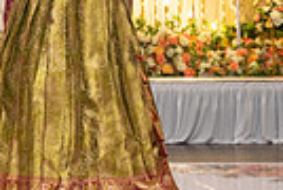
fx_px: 1111
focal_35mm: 141
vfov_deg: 9.7
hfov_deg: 14.1
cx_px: -46
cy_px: 7
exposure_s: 1/160
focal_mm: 32.5
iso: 1250
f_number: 4
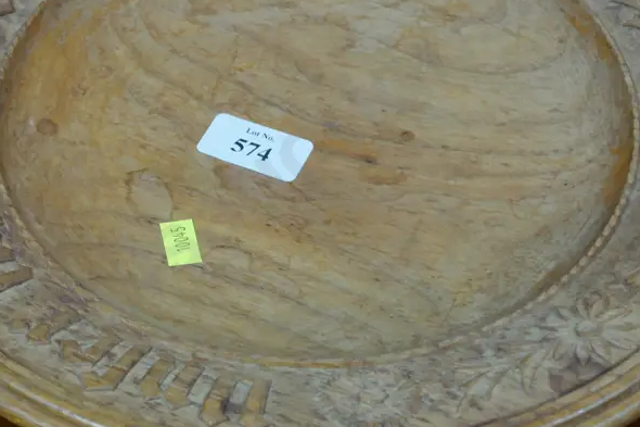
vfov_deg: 12.2
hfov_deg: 18.3
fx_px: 1990
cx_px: 268
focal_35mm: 112
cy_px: 180
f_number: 5.4
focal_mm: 31
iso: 500
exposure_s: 1/80
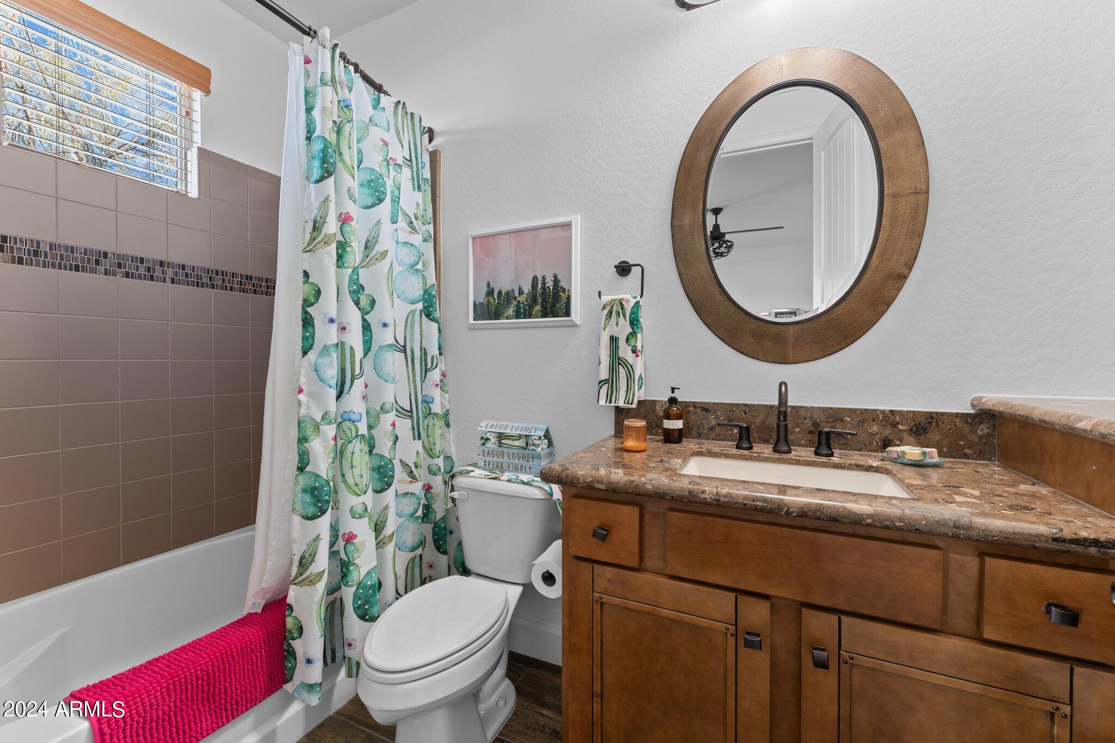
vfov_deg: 81.2
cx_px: 558
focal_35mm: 14
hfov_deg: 104.3
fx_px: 434
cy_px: 372
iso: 400
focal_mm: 14
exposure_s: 1/2
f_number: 8
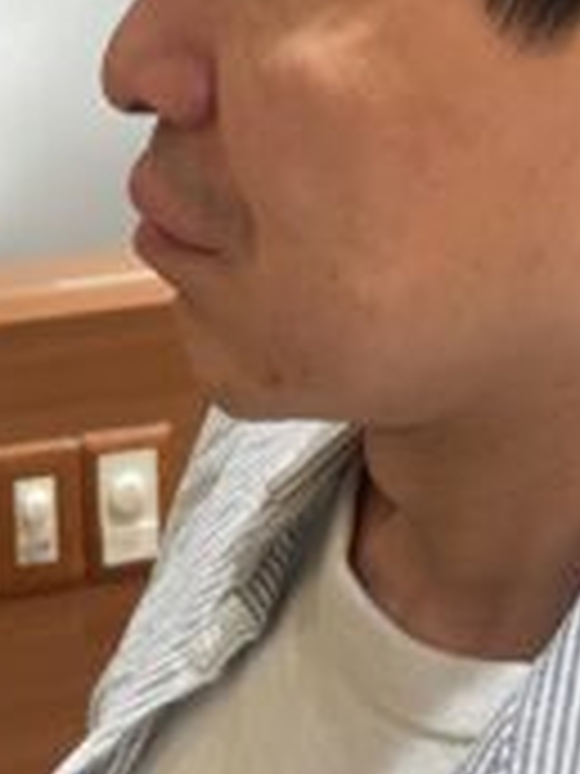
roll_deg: -0.4
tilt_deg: -9.2
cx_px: 486
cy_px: -153
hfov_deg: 21.3
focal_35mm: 68
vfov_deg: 25.6
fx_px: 1519
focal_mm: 4.2
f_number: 1.6
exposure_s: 1/50
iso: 160
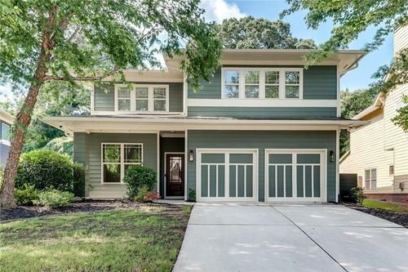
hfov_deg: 96.8
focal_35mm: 16
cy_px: 136
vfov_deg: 73.7
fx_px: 181
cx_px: 204
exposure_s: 1/60
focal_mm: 16
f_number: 8
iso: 100
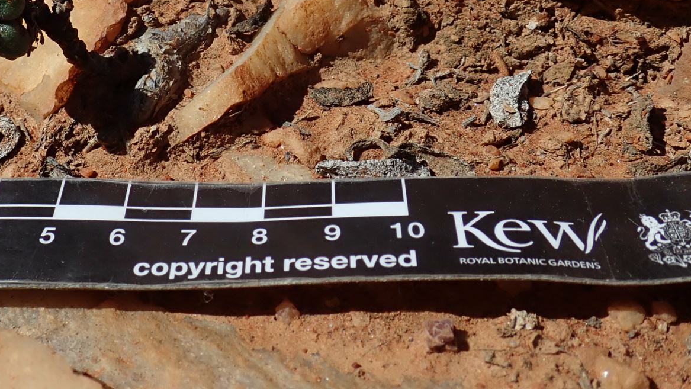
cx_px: 208
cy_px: 28
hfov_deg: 36.7
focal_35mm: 56
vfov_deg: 20.9
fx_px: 1026
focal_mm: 5.5
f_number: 9
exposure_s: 1/250
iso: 100
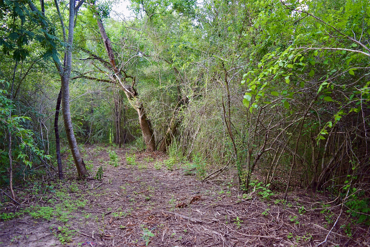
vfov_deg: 48.0
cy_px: 124
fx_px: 278
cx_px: 185
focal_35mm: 27
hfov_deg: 67.4
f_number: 3.5
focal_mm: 18
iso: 220
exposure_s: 1/125
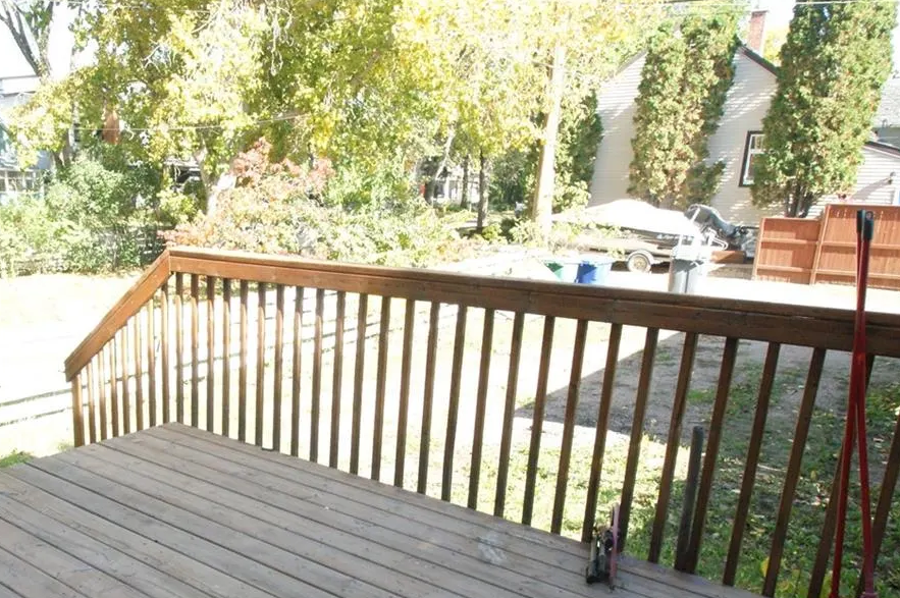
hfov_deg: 60.0
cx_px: 270
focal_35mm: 30
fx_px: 747
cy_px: 418
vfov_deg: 42.8
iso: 800
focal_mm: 11
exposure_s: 1/250
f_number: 6.3
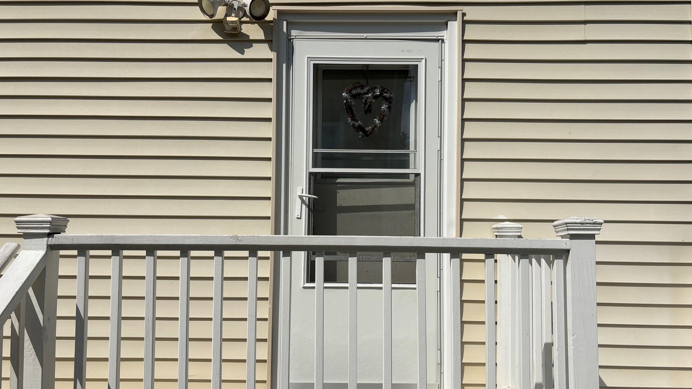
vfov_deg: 40.2
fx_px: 532
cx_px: 341
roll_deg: +0.6
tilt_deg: +3.5
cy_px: 206
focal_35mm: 29
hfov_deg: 66.1
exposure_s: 1/10101
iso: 50
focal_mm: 5.96
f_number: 1.6
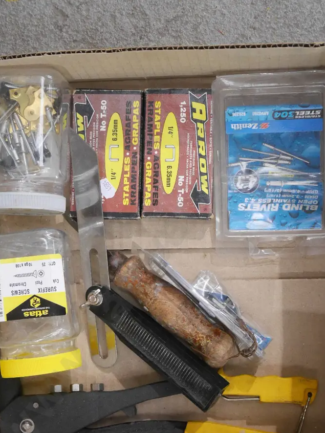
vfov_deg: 26.3
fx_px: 926
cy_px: 249
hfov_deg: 19.9
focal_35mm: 74
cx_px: 160
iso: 3200
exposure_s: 1/25
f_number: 5.6
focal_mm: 32
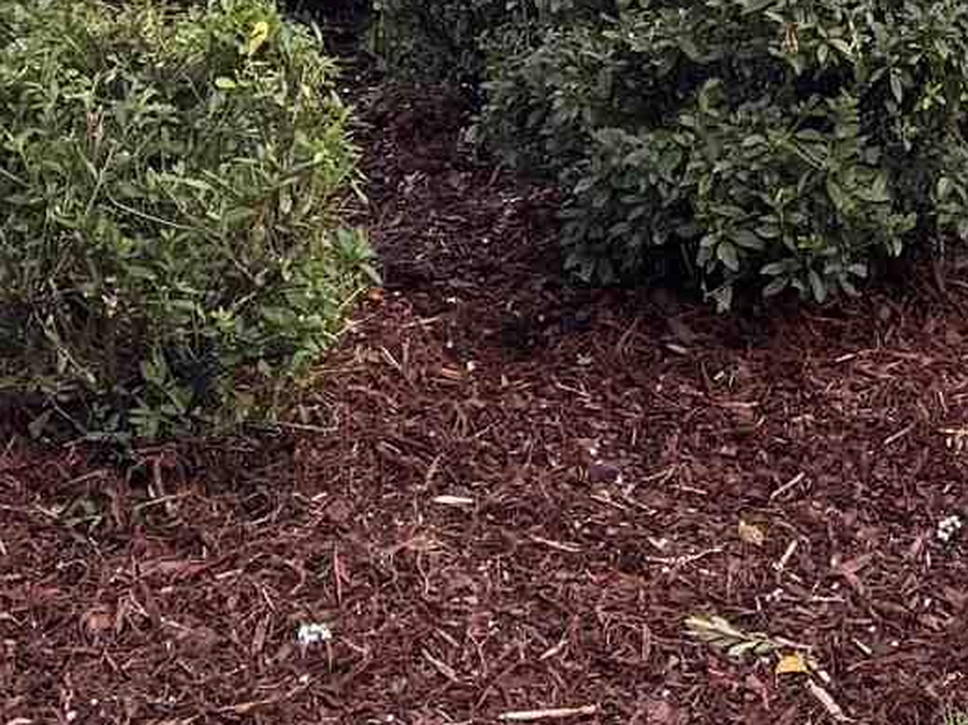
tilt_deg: +4.0
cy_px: -1014
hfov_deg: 13.4
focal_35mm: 141
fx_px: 3942
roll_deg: -0.7
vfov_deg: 9.4
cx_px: 1360
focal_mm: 6.76
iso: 80
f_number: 1.78
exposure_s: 1/121
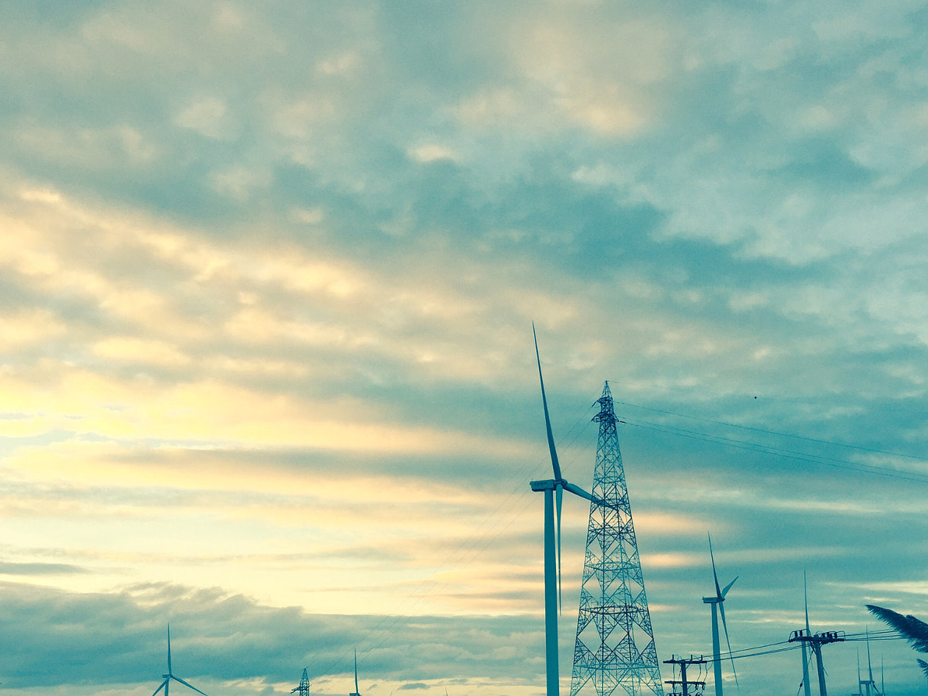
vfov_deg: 36.0
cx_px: 464
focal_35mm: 39
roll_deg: -0.3
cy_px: 520
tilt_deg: +13.3
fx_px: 1045
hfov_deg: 47.9
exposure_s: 1/195
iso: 32
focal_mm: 4.15
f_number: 2.2
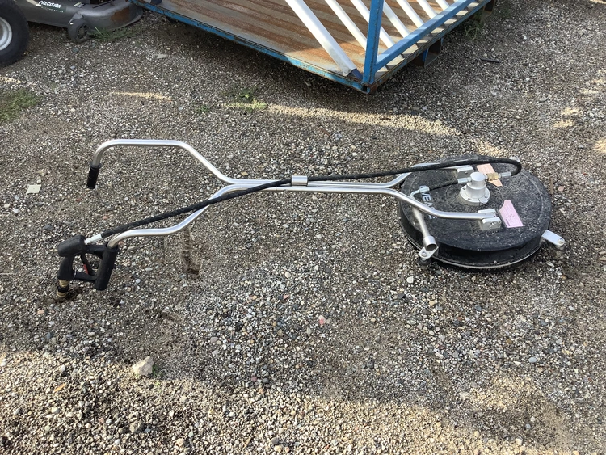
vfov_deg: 45.5
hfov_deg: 58.3
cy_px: 228
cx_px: 303
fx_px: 543
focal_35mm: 31
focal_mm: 3.3
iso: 25
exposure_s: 1/235
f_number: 2.4
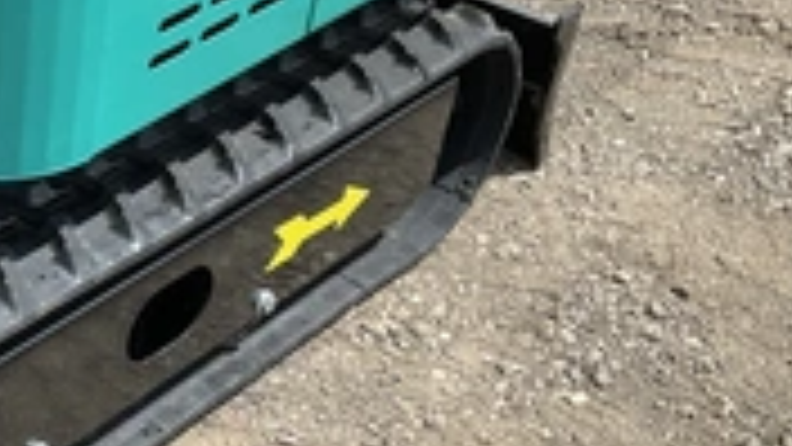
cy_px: 293
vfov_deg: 16.7
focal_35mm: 72
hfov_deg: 26.9
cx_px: -86
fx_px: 1512
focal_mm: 3
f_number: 1.8
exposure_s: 1/1055
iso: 25
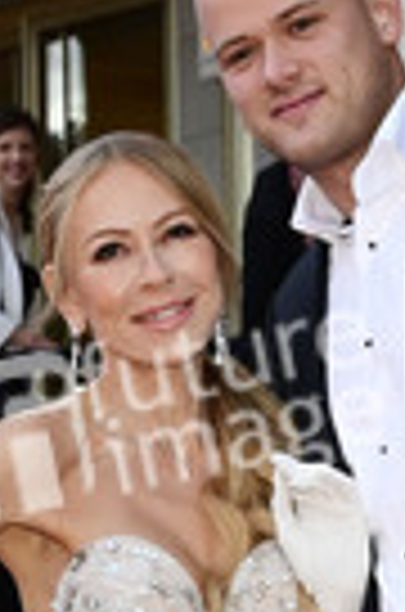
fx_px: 1798
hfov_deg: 12.8
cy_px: 644
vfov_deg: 18.7
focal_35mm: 106
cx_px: 284
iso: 3200
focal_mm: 36
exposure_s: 1/200
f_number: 5.6
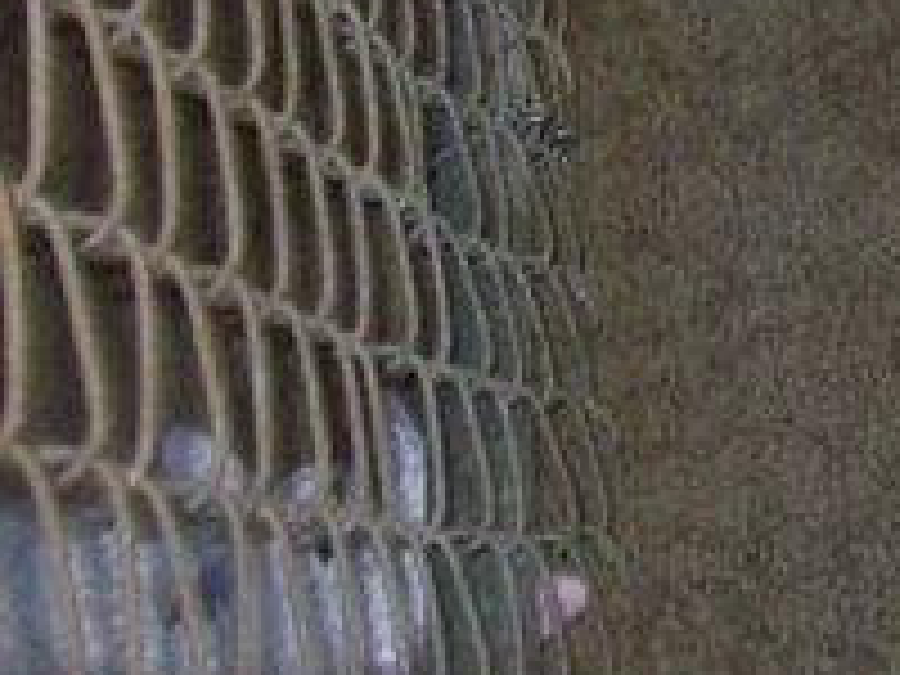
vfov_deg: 10.3
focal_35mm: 138
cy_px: -416
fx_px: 3588
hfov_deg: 12.7
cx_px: 1724
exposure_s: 1/64
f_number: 2.7
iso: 200
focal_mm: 6
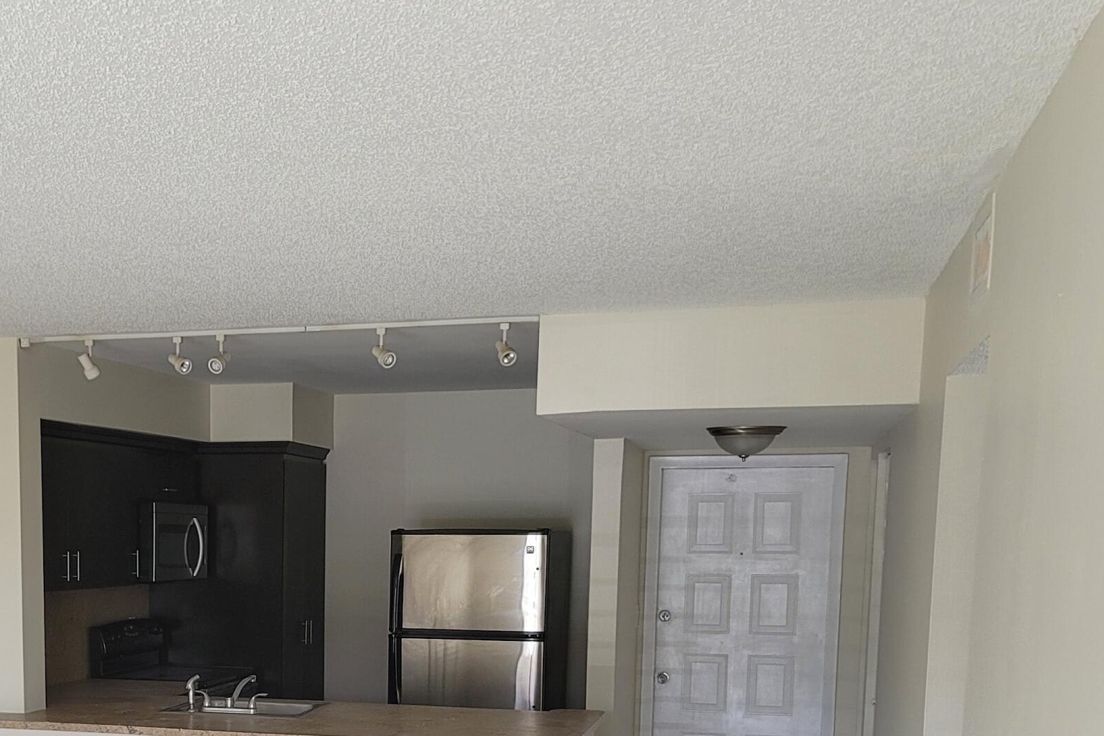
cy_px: 733
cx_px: 256
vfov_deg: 26.1
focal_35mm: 49
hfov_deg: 39.1
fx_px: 1502
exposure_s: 1/119
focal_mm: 7
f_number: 1.8
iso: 200
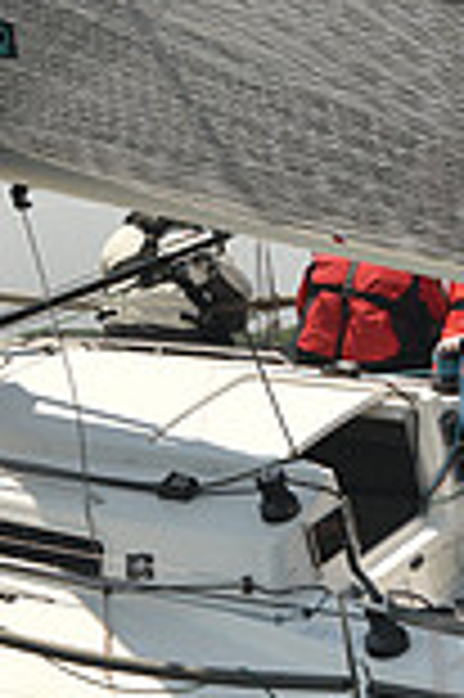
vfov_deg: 7.9
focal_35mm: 262
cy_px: 421
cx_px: 189
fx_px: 5076
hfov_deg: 5.2
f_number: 6.3
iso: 250
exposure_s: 1/640
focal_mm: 70
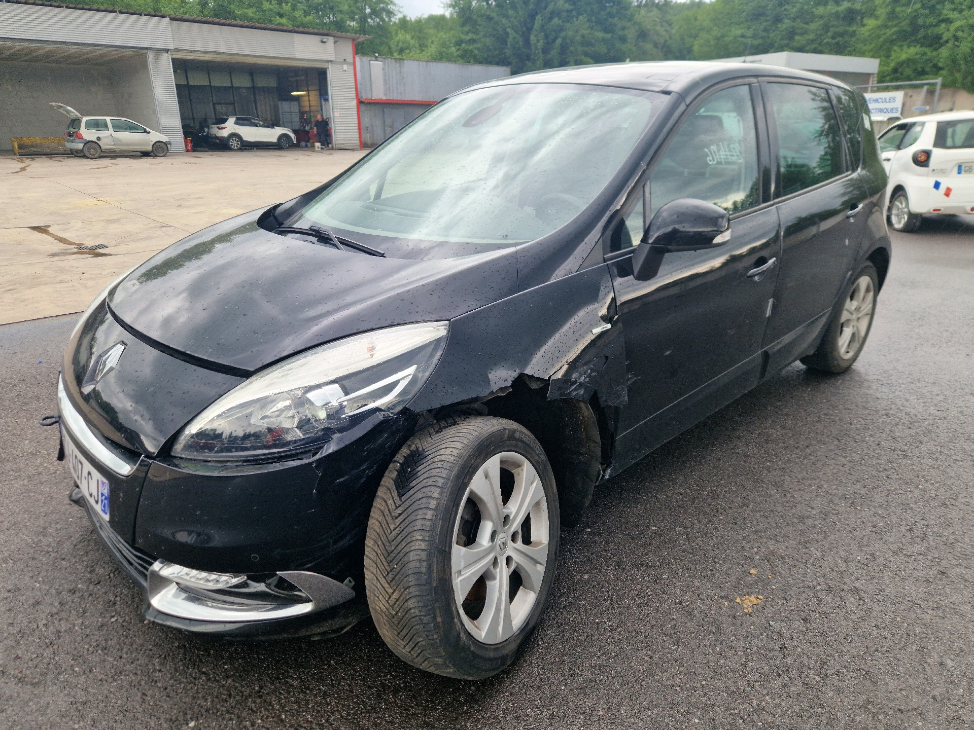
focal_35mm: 23
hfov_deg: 73.9
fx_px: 647
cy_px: 365
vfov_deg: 58.9
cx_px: 487
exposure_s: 1/217
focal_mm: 5.4
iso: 50
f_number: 1.8
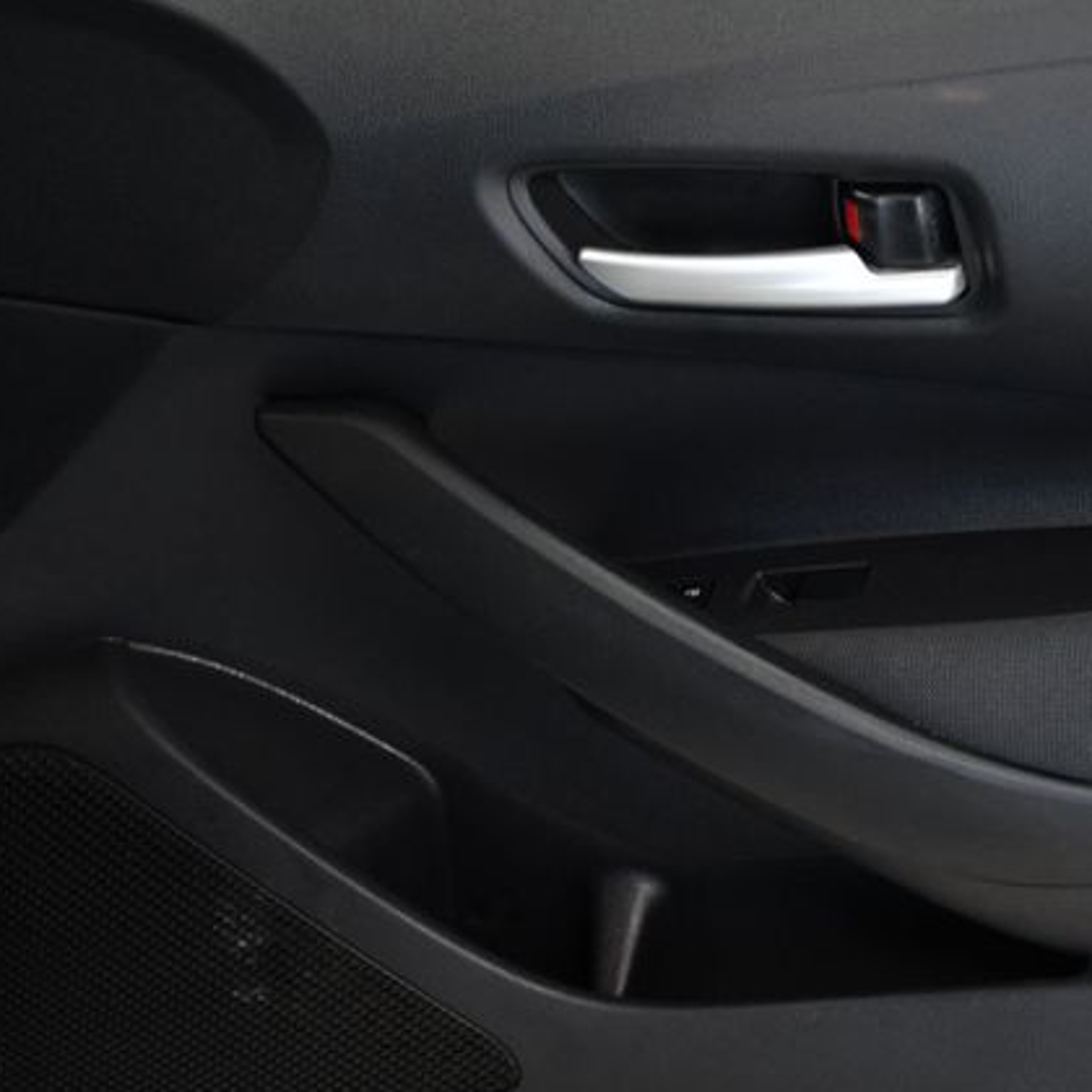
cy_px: 546
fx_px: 3605
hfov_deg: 17.2
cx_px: 775
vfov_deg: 17.2
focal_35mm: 101
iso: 400
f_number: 4.8
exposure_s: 1/60
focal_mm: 52
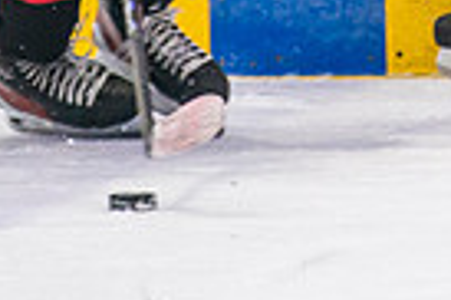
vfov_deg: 0.9
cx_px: 696
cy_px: -315
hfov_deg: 1.4
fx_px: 18244
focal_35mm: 1458
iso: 1600
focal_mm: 200
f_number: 2.8
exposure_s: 1/640
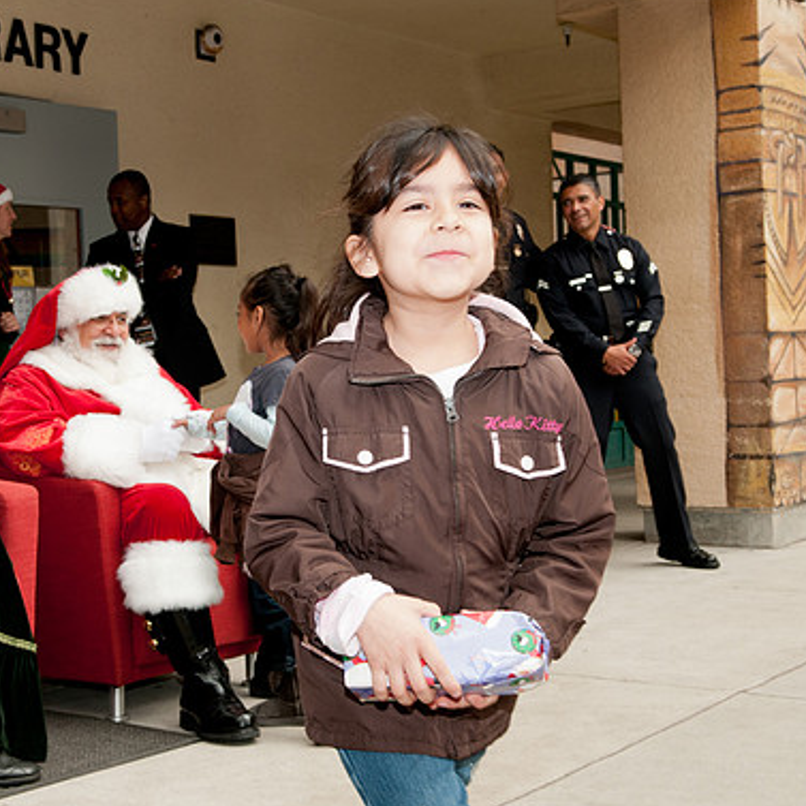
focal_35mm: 61
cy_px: 399
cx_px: 286
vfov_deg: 28.3
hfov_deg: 28.2
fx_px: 1598
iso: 320
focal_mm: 31
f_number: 8
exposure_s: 1/250
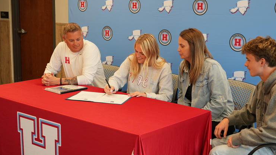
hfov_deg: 37.1
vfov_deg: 21.4
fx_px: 412
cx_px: 140
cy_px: 83
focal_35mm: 56
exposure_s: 1/60
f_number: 2.8
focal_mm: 25.9
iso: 160
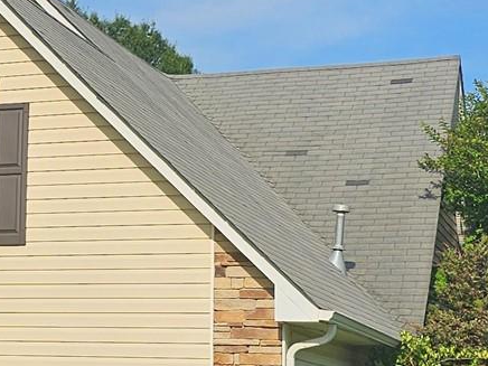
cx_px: -65
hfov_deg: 17.5
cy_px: 188
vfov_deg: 13.7
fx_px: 1523
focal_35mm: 108
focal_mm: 6.3
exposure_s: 1/1300
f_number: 1.7
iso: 10
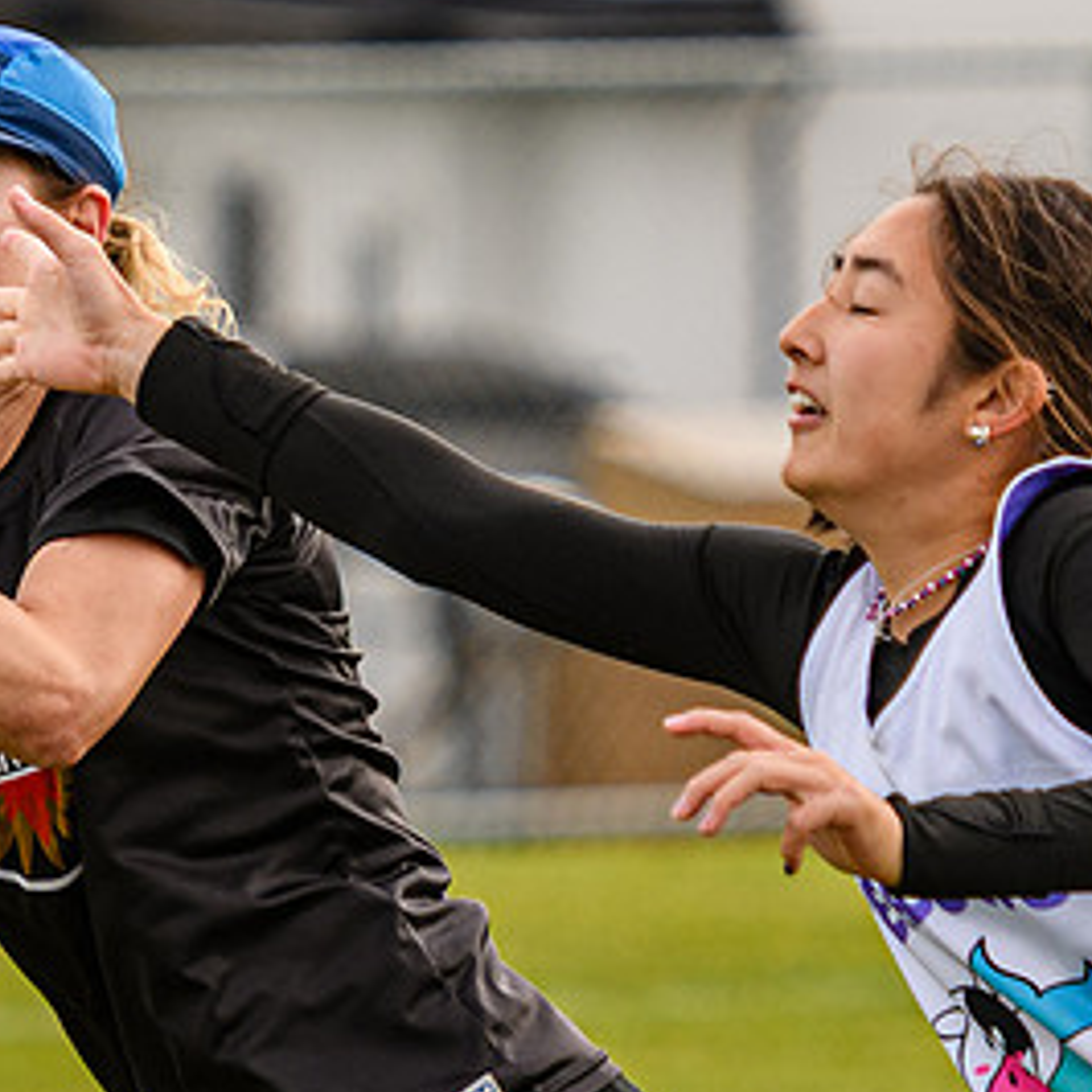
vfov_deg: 2.3
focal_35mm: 755
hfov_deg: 2.3
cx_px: 480
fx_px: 26946
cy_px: 568
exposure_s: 1/1250
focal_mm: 145
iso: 160
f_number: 3.2
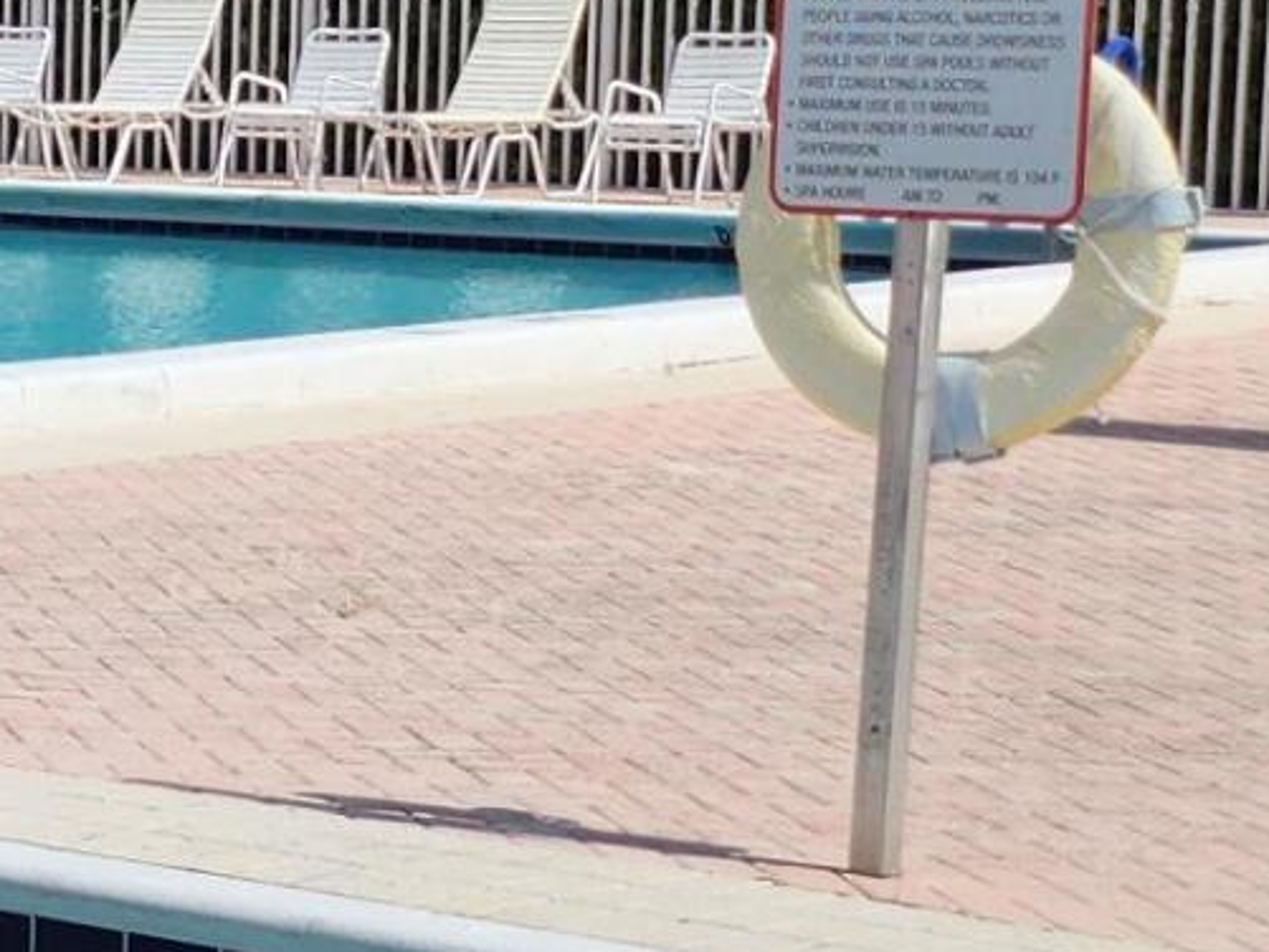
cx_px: -1236
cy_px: 509
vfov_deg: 10.8
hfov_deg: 12.6
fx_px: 5060
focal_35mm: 138
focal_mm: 5
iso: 50
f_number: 1.8
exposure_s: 1/6218
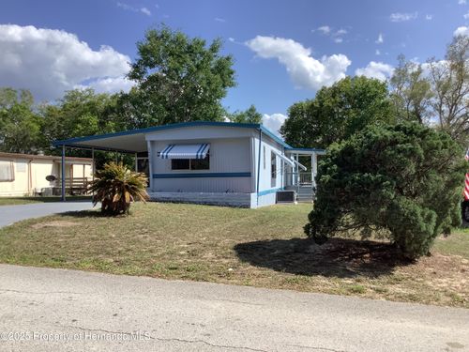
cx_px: 234
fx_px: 420
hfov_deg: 58.4
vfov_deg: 45.4
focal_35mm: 31
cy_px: 176
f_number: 2.4
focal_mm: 3.3
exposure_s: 1/1217
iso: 25
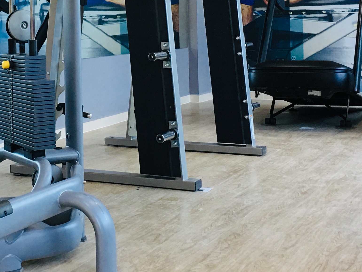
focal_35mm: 76
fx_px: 795
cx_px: 75
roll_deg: +1.5
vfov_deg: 19.0
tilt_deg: +2.6
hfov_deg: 25.2
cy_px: 15
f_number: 2.2
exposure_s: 1/30
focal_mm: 4.15
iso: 40
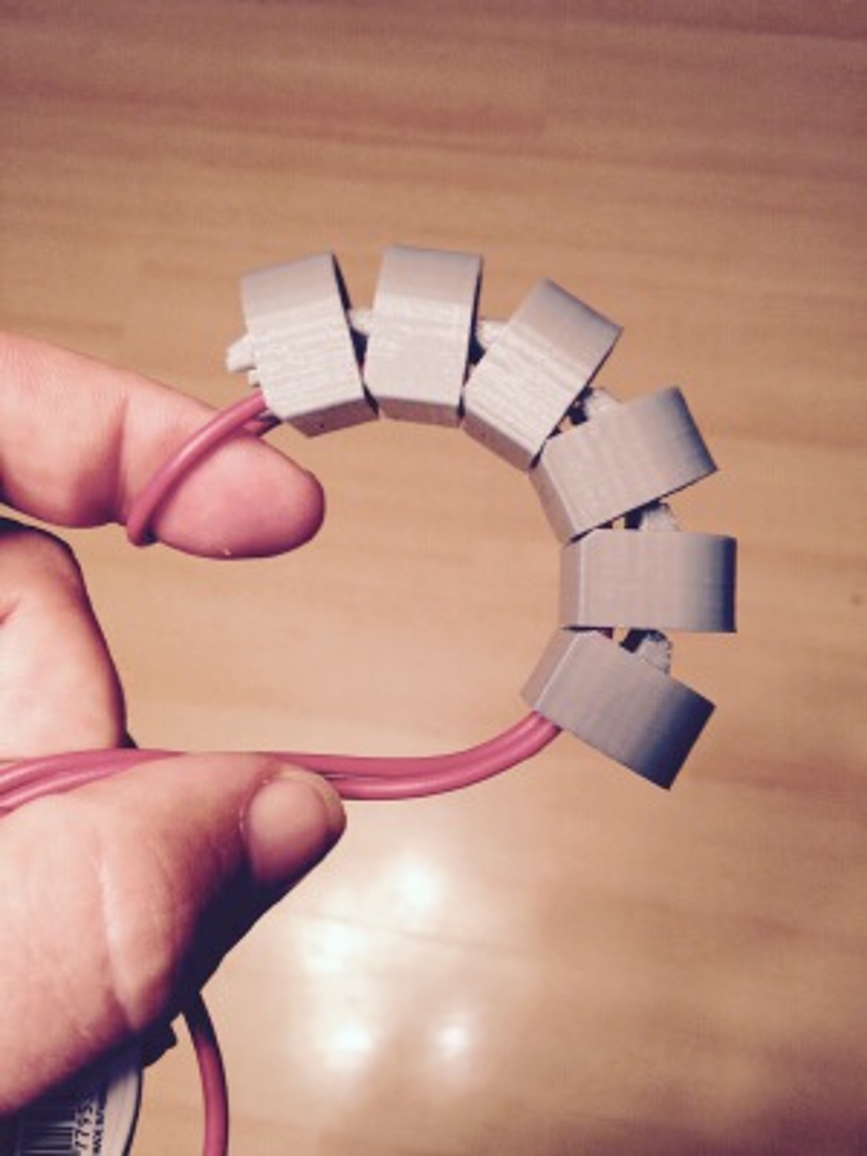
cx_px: 434
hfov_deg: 42.9
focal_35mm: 33
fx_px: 1102
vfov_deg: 55.4
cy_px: 578
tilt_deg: -70.4
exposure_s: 1/20
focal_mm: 4.12
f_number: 2.4
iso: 100
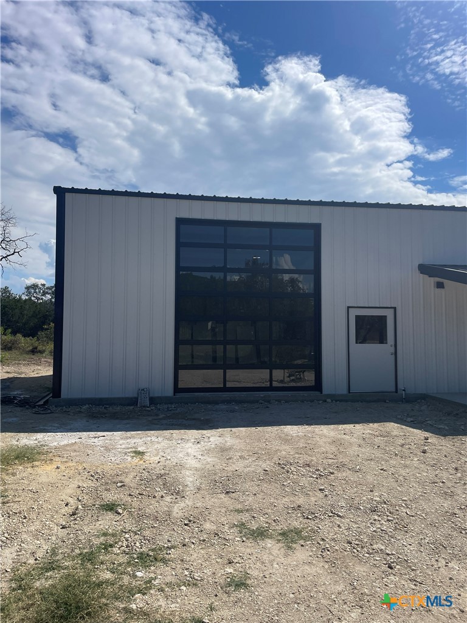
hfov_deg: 53.1
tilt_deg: +2.7
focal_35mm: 26
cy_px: 312
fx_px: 468
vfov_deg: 67.3
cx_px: 234
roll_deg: -0.6
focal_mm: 4.2
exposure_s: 1/8403
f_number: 1.6
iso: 32
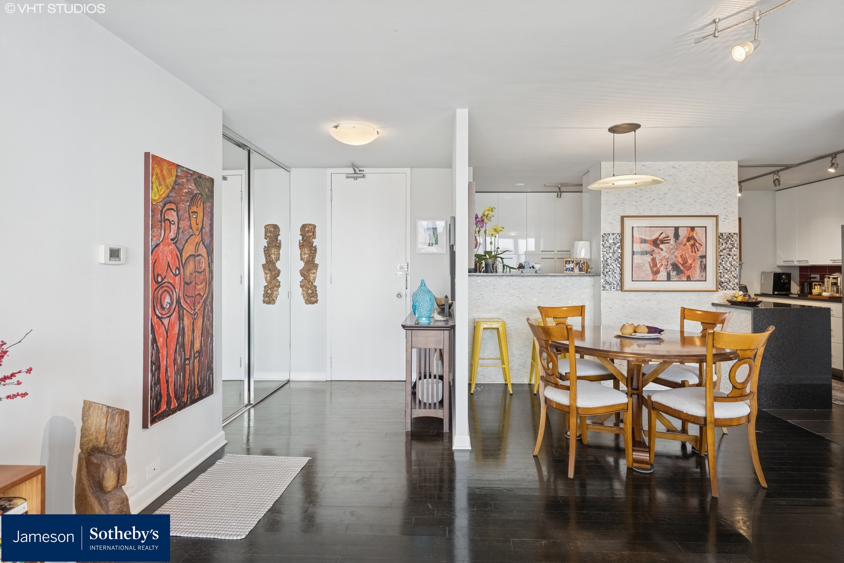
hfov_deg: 88.4
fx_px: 434
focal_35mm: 18
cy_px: 282
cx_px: 422
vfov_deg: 65.9
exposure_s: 1/80
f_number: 8
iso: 200
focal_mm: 18.5
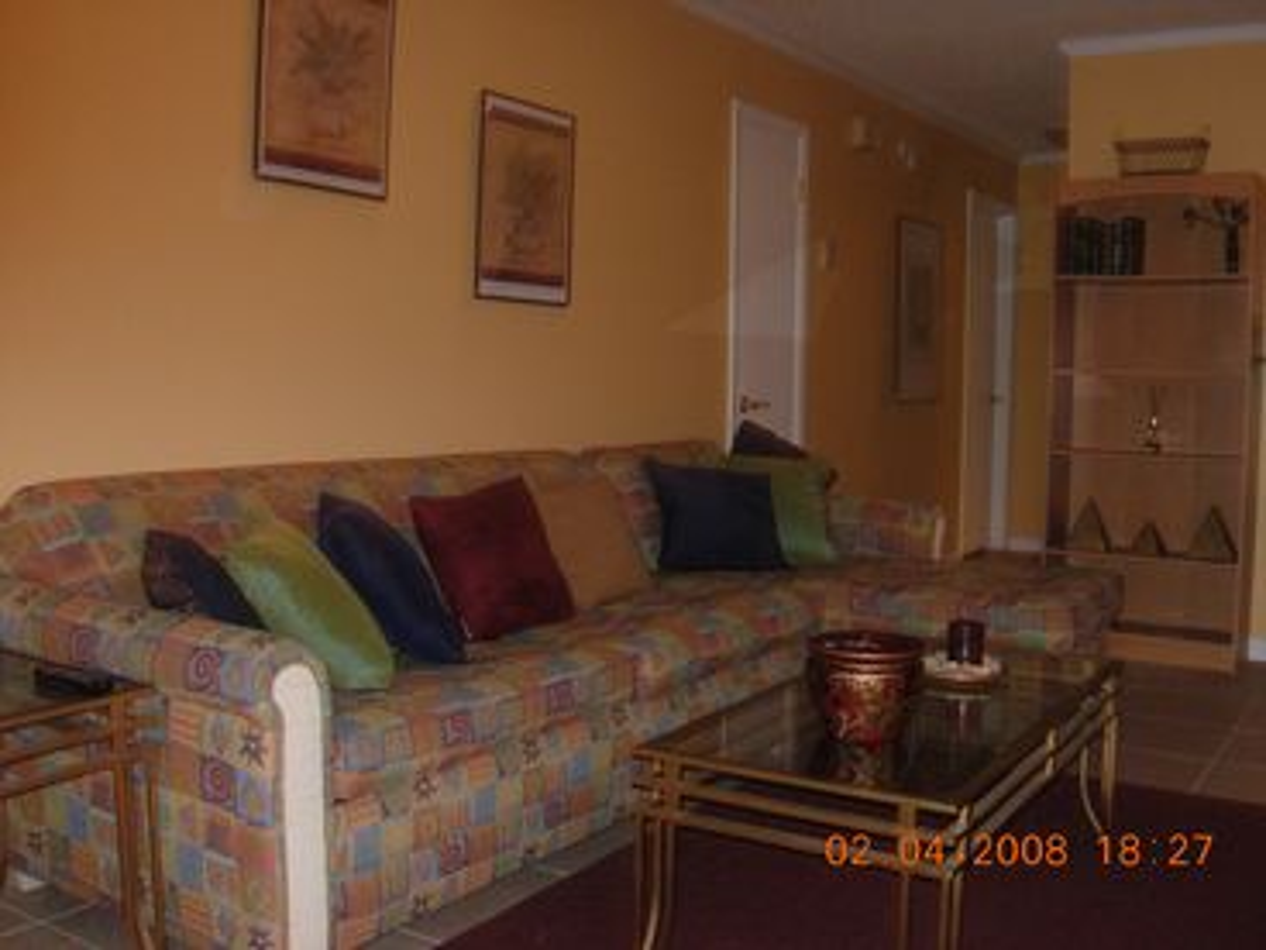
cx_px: 633
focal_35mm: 36
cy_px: 475
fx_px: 1317
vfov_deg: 39.7
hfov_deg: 51.4
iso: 200
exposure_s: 1.41
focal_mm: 7.5
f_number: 3.8
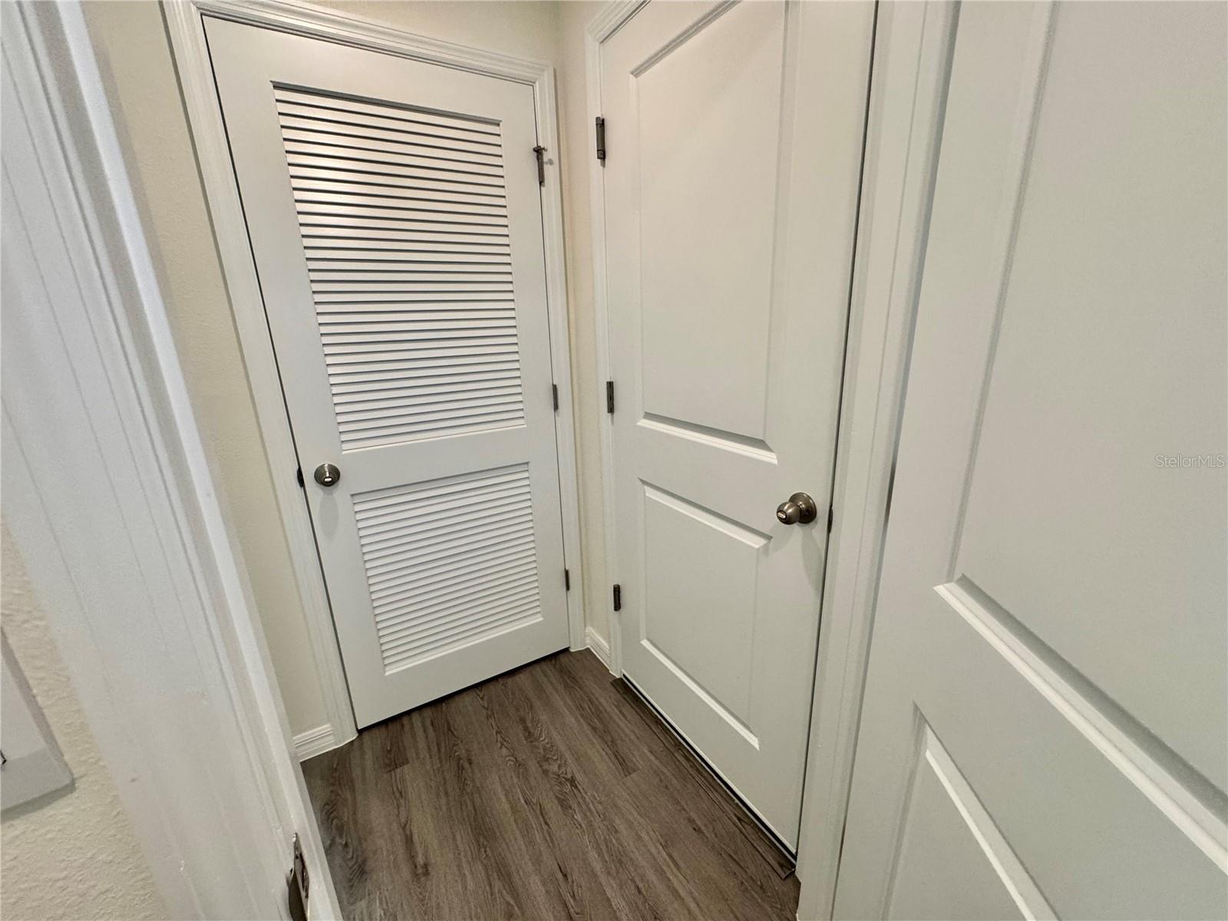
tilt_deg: -16.2
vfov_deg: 85.7
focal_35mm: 14
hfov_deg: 102.1
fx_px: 497
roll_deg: +0.0
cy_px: 460
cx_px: 614
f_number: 2.2
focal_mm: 2.22
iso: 160
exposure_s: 1/120
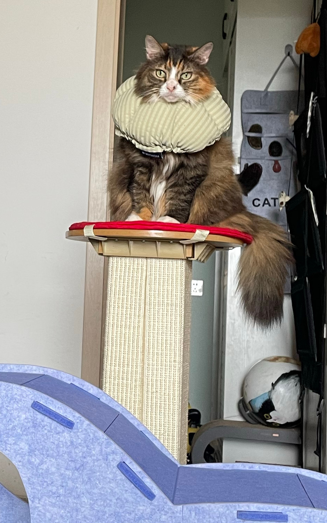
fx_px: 1055
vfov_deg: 27.8
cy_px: 223
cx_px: 4
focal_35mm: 74
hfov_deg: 17.2
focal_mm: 4.2
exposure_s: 1/76
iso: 125
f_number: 1.6
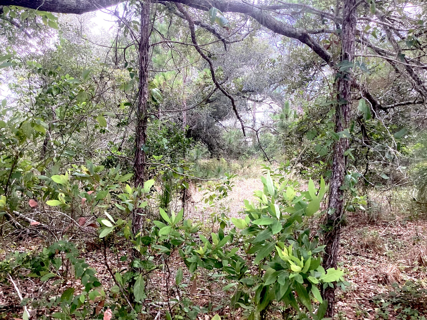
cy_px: 160
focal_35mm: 31
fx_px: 382
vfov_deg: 45.4
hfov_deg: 58.4
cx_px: 214
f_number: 2.4
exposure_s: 1/120
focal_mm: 3.3
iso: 25
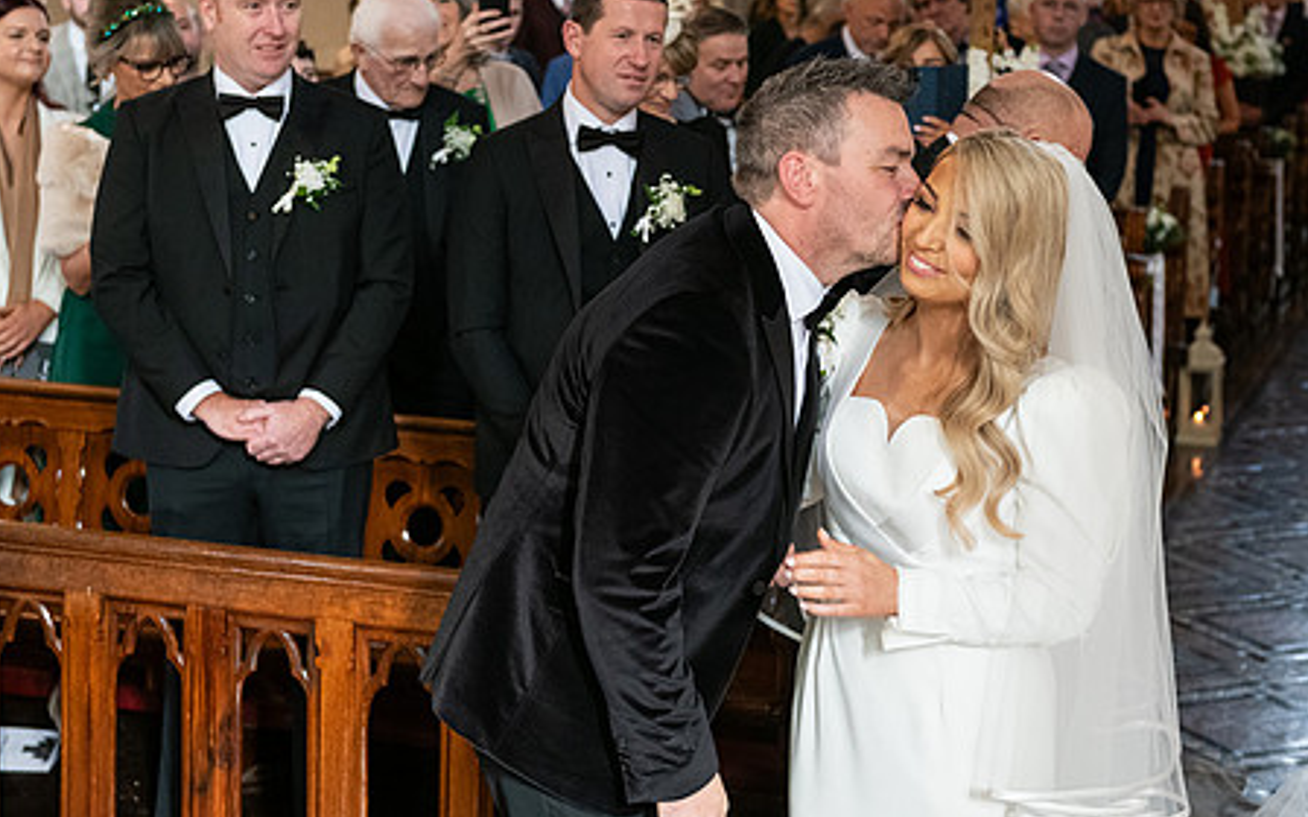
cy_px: 264
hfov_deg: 31.1
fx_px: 2353
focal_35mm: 66
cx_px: 636
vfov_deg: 19.6
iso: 1600
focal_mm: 50
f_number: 3.5
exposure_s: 1/160
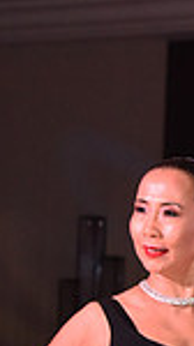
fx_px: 2790
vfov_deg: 7.0
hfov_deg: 4.0
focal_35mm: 304
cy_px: 551
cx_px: 313
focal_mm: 75
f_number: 6.3
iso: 2500
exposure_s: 1/320
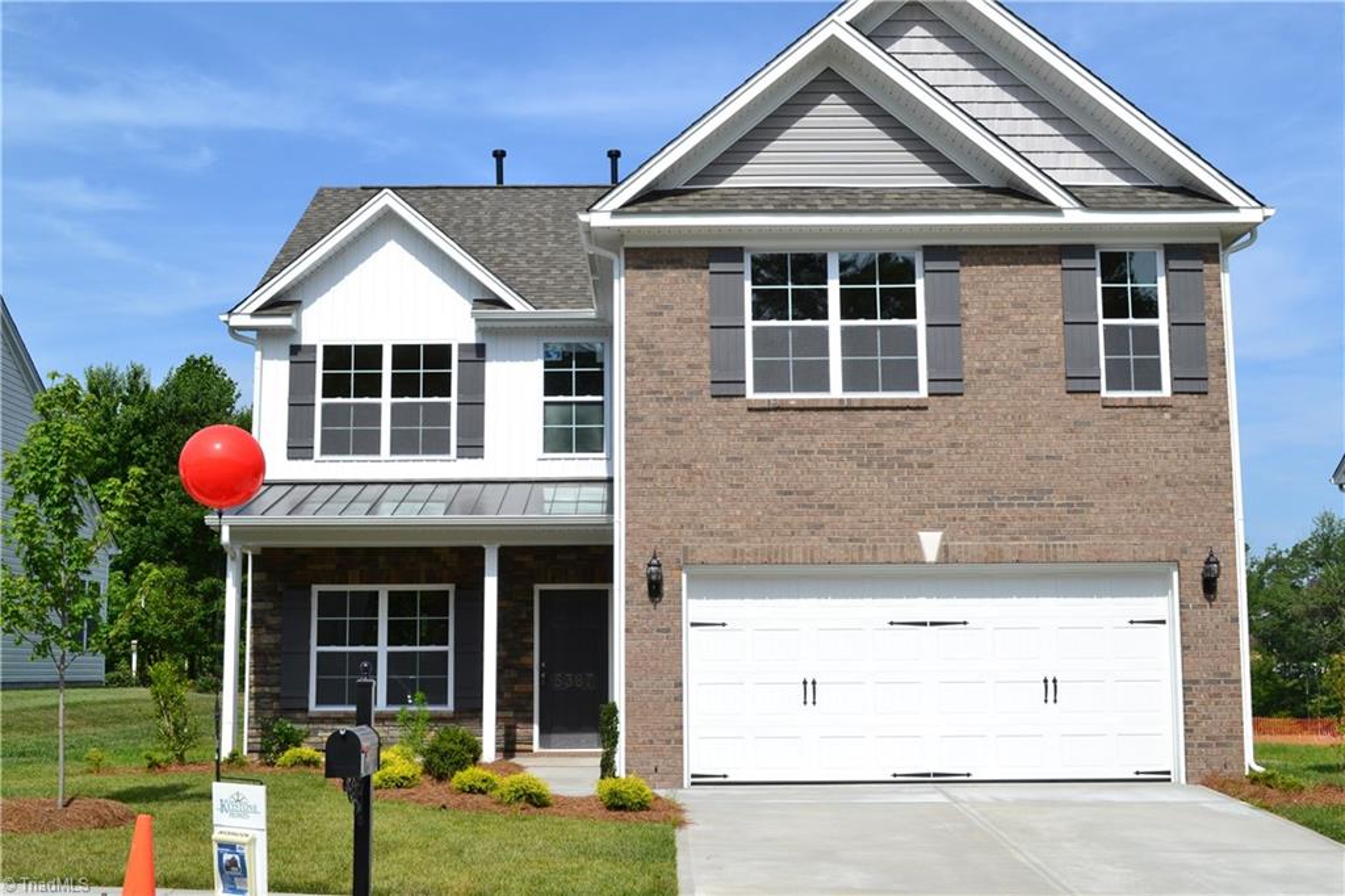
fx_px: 1625
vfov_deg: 30.8
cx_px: 672
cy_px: 448
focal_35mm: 44
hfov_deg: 45.0
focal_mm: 29
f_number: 11
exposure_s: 1/500
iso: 400
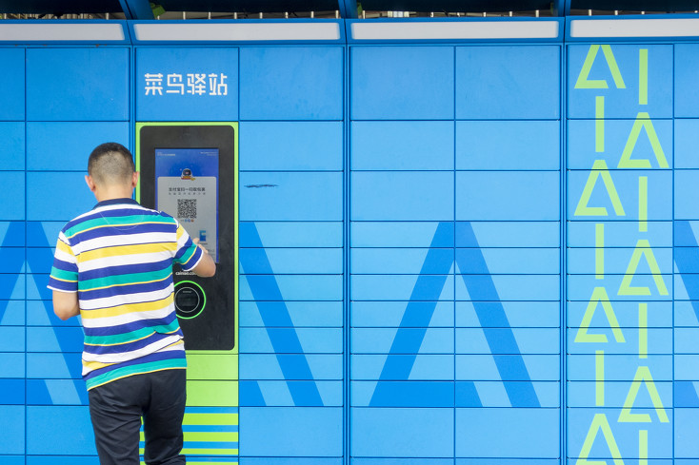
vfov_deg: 18.2
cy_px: 252
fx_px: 1456
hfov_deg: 26.9
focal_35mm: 75
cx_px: 427
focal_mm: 16.01
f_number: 3.2
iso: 100
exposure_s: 1/125
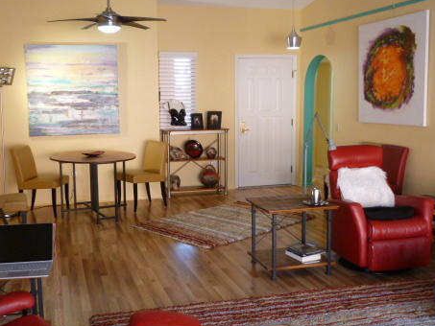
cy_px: 170
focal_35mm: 41
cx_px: 183
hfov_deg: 45.6
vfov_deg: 35.1
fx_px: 515
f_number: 3.4
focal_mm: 4.7
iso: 250
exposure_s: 1/30
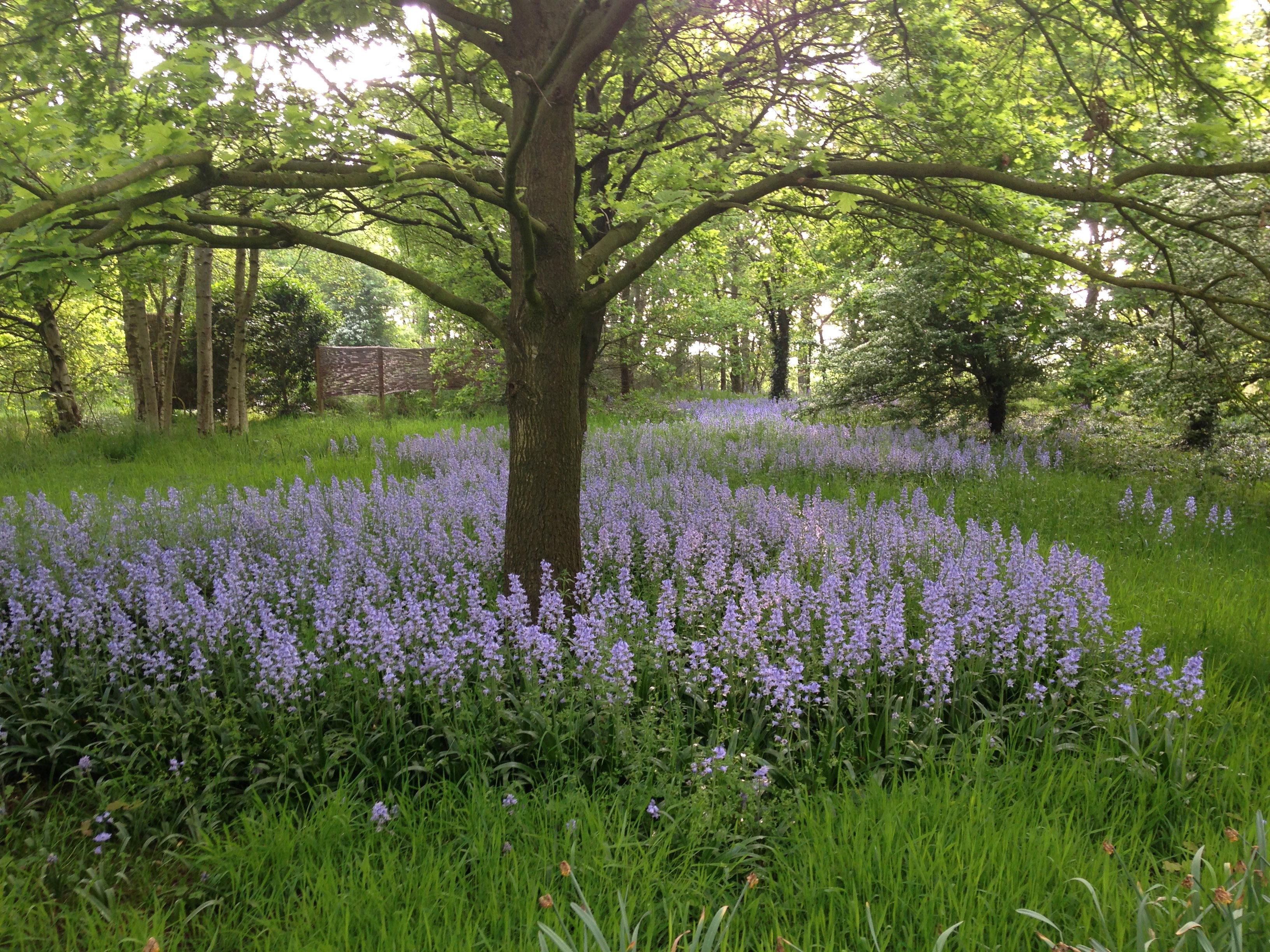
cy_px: 476
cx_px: 635
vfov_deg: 42.9
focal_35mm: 33
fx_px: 1211
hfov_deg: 55.4
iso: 50
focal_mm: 4.12
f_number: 2.4
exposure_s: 1/60
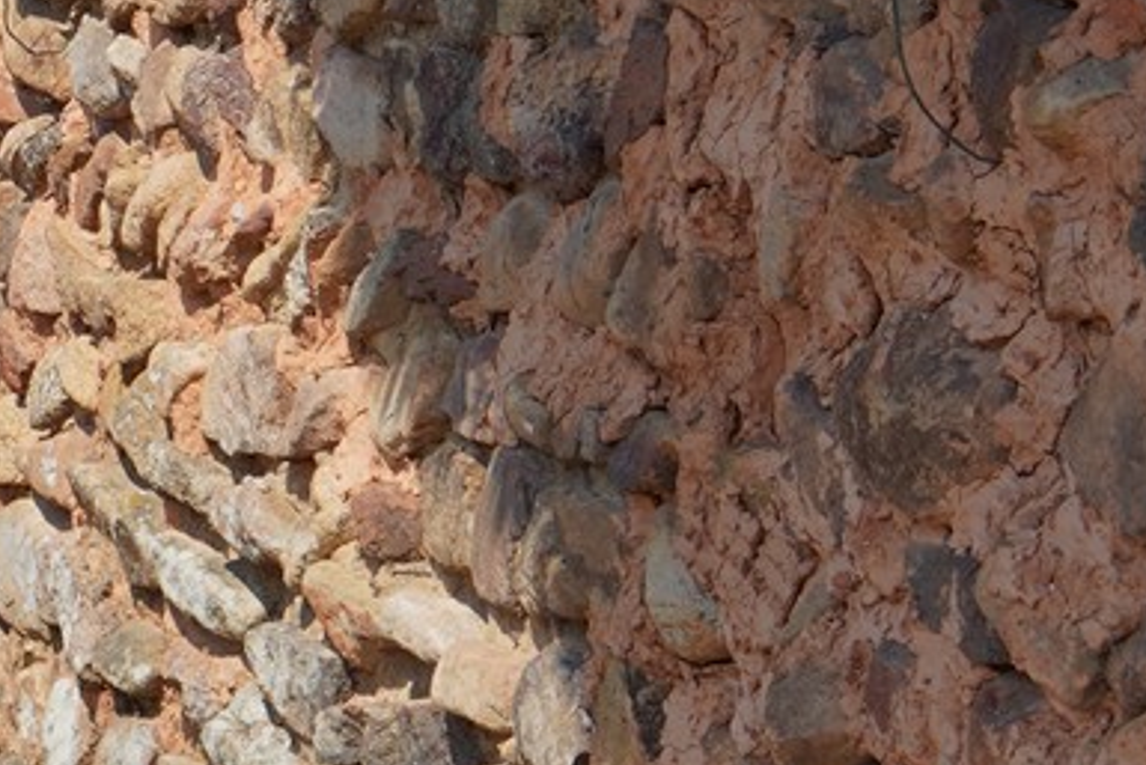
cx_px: -1750
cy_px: 45
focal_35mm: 182
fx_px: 5796
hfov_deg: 9.7
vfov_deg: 7.5
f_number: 13
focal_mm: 35
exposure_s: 1/100
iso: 100
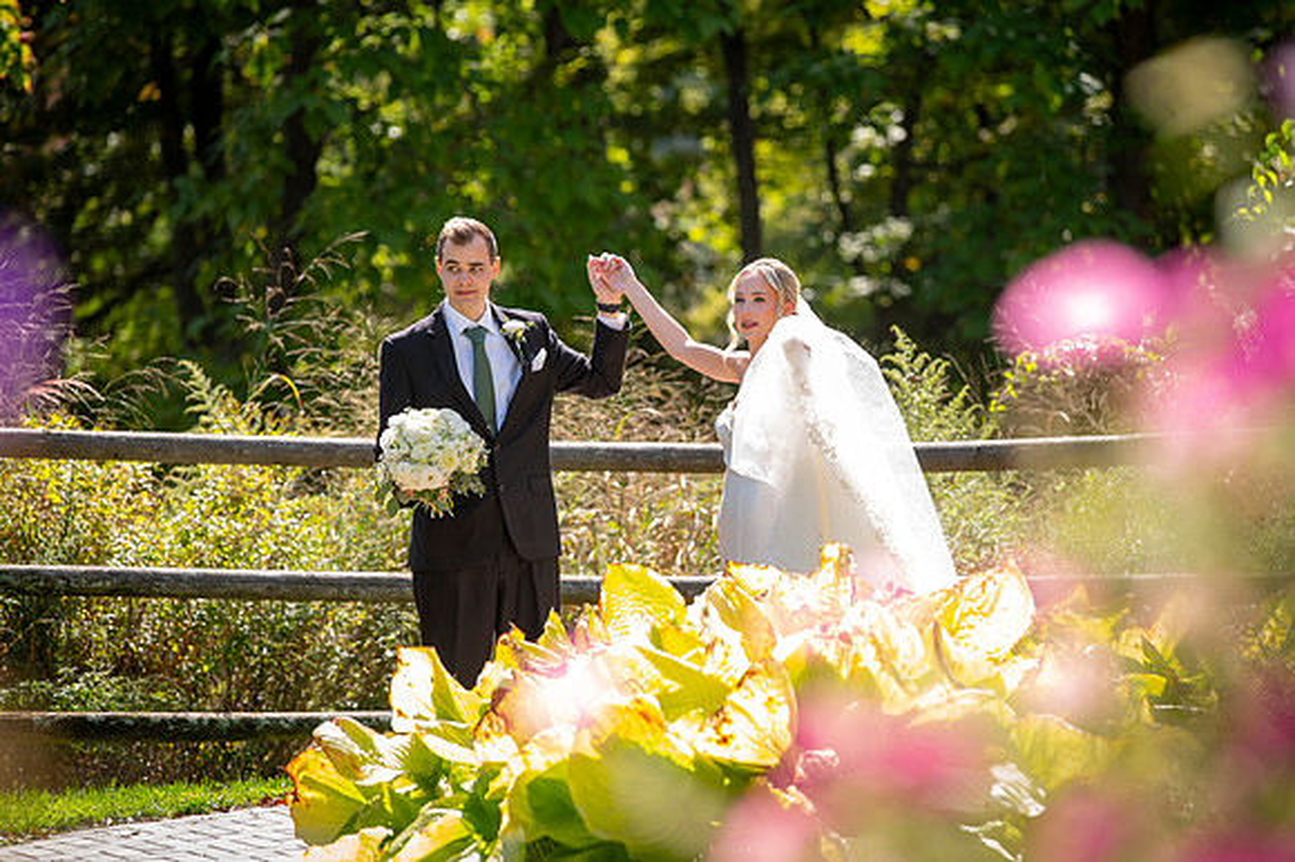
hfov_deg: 11.5
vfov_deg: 7.7
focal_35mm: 179
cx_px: 648
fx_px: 6419
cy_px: 431
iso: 50
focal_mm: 175
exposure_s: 1/200
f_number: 4
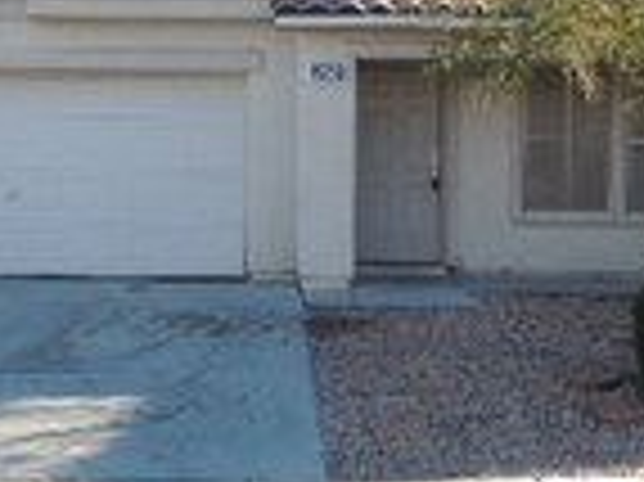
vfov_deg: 18.2
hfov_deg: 24.3
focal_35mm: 80
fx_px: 1487
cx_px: 230
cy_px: 72
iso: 100
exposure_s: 1/400
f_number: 3.2
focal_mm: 5.8
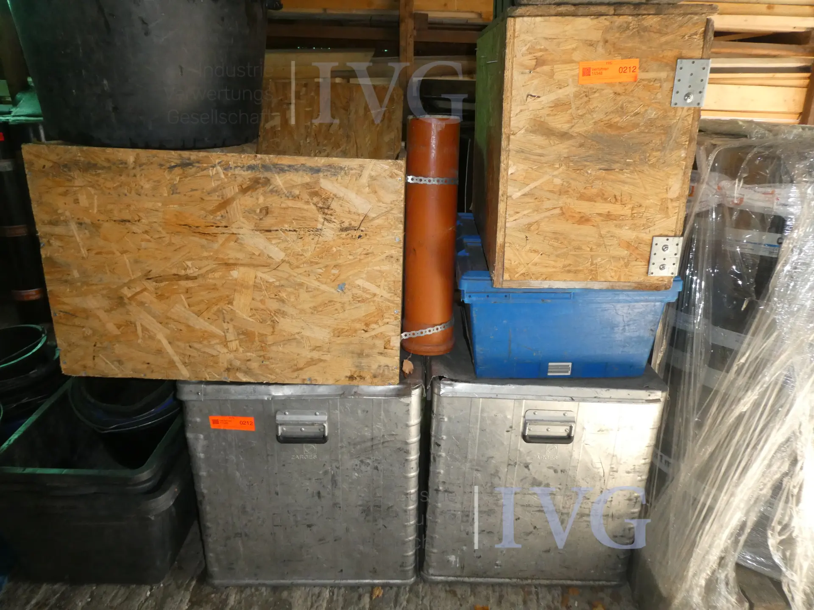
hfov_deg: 71.6
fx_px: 564
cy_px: 305
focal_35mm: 24
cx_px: 407
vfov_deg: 56.8
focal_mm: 4.3
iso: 400
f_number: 3.3
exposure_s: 1/60
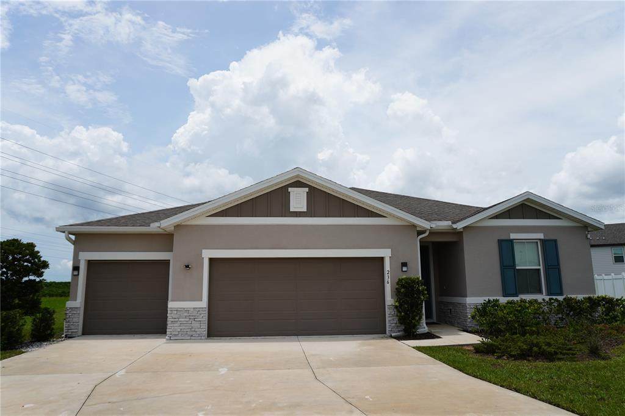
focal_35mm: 24
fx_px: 417
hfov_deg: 73.8
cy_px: 208
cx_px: 312
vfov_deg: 53.1
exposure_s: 1/1250
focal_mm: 16
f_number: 5
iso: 100
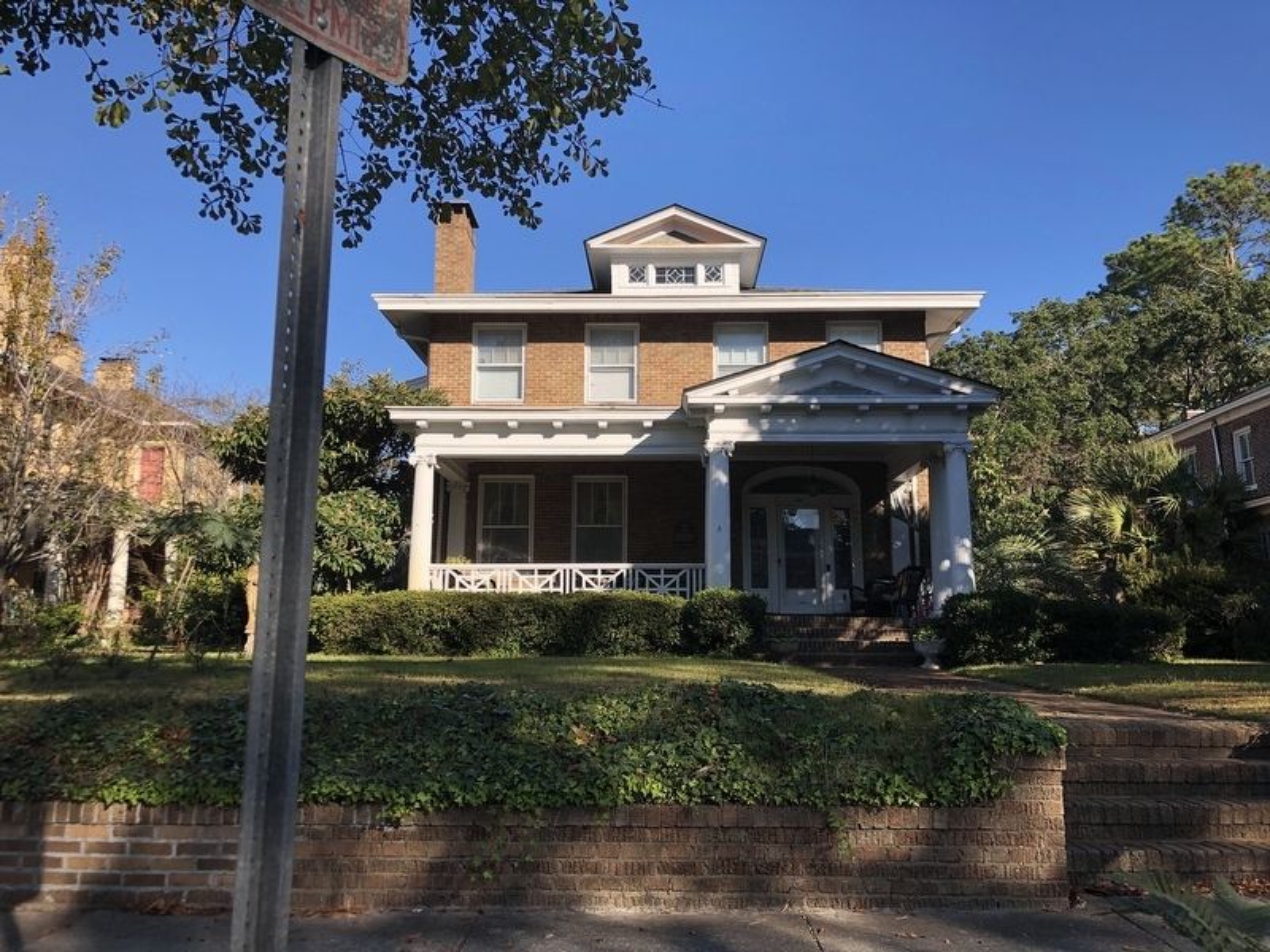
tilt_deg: +8.5
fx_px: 1027
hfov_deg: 63.4
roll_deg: +0.5
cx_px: 635
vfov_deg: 49.7
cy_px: 476
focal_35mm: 28
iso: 20
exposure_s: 1/1056
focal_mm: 4
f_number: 1.8
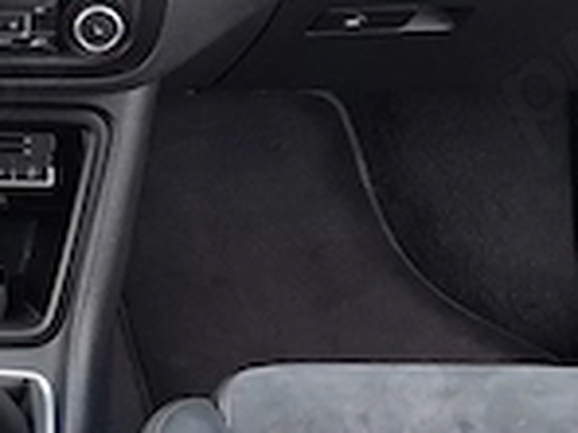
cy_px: -16
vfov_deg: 15.6
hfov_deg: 20.0
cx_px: -78
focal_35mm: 93
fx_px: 1553
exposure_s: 1/178
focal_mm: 5.54
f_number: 1.8
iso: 50
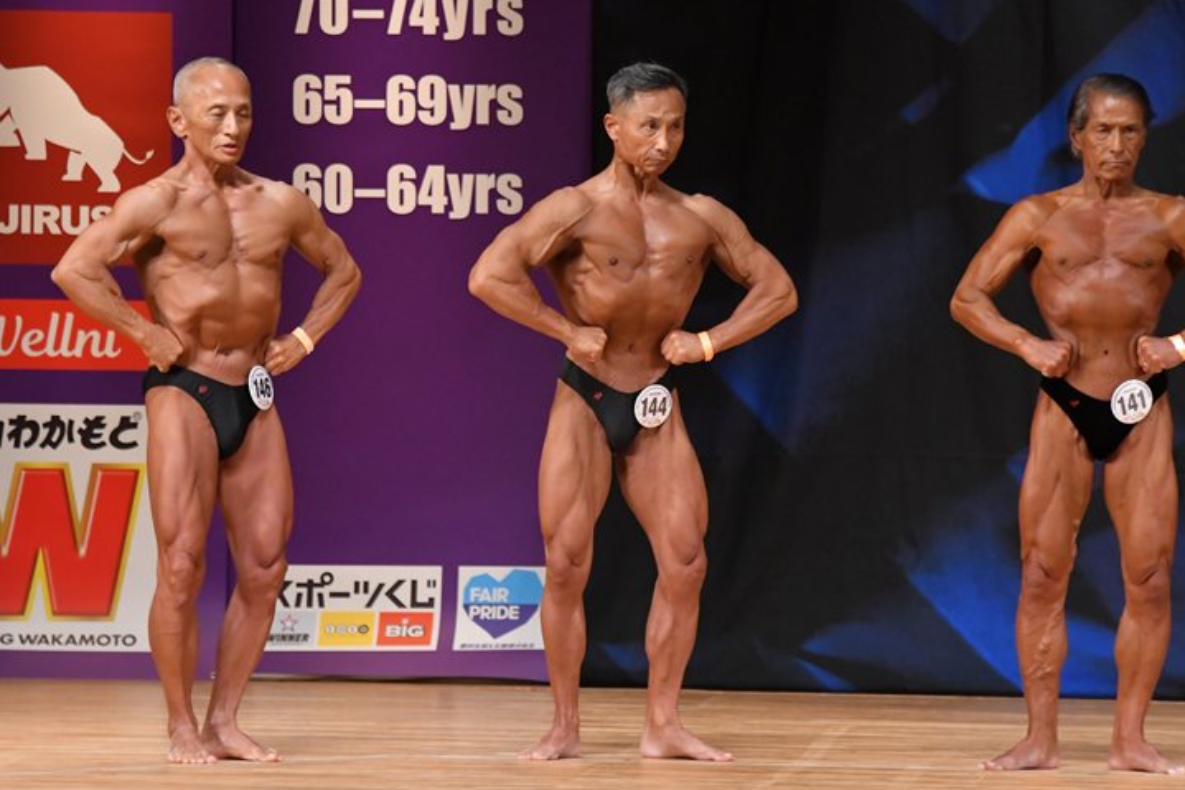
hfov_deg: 6.7
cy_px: 416
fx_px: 10102
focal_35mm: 307
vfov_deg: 4.5
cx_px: 560
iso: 4500
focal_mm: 190
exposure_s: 1/400
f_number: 5.6
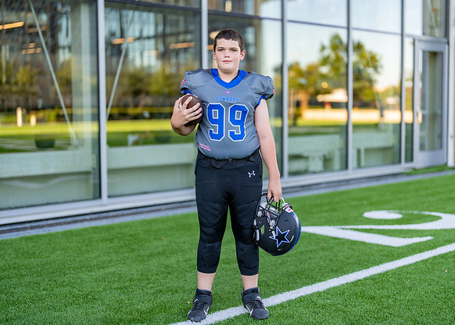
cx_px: 247
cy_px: 157
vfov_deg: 25.4
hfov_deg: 35.0
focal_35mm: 56
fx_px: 720
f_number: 1.2
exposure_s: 1/640
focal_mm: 50
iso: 100
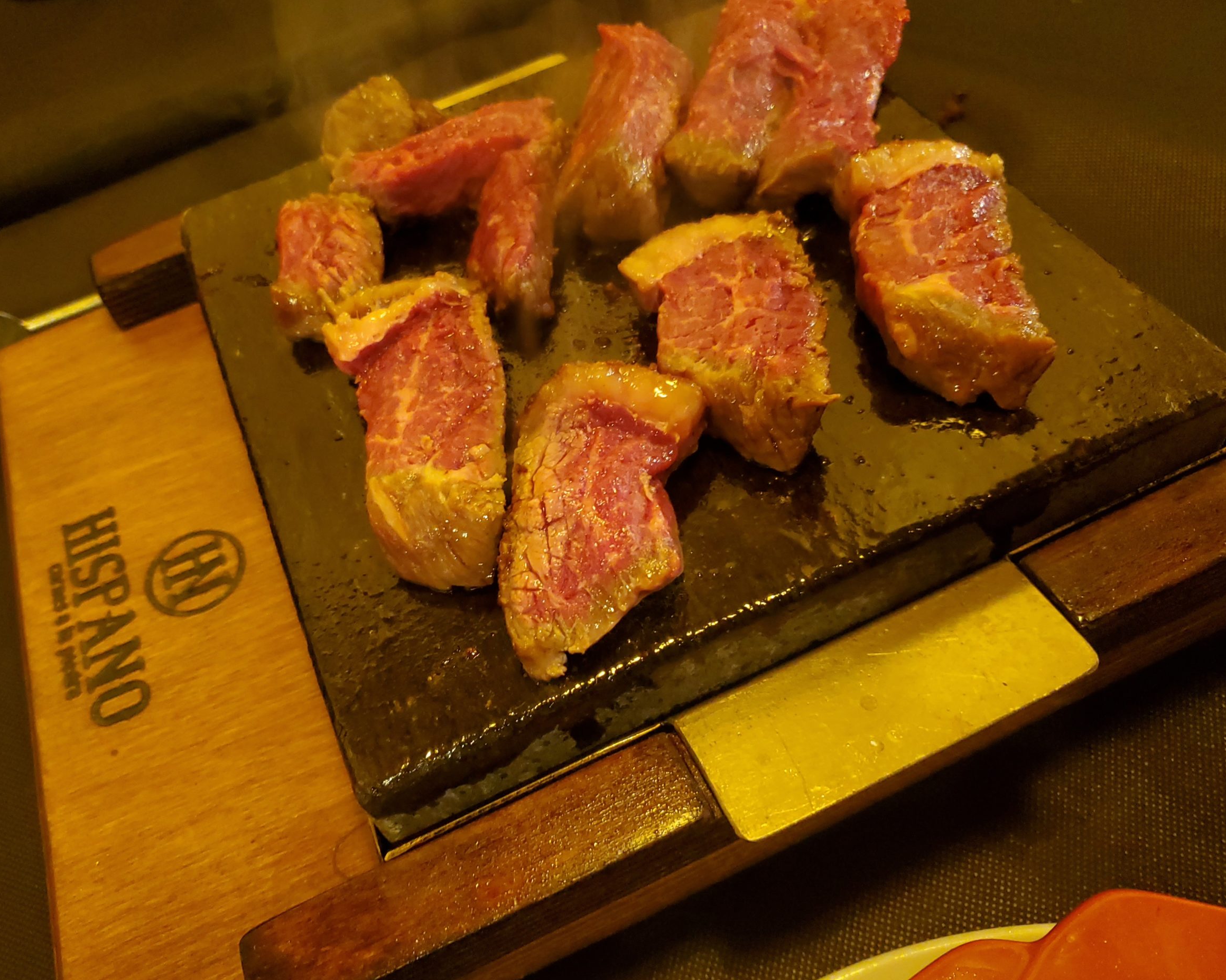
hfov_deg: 62.1
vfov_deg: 51.5
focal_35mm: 28
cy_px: 498
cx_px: 556
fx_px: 1016
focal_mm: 4.3
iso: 400
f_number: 1.5
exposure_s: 1/17
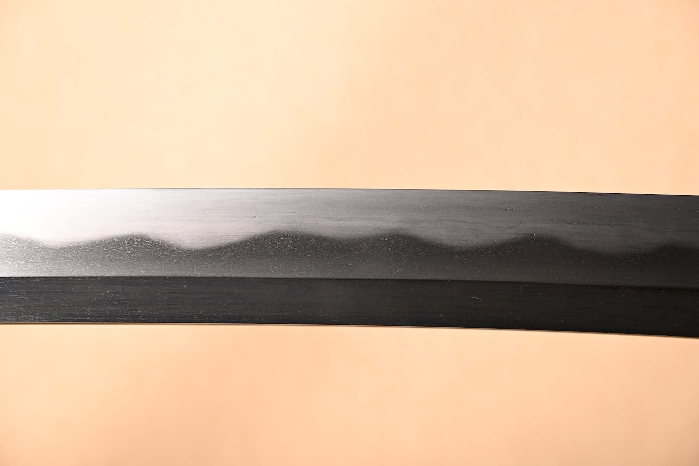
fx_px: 1689
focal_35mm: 87
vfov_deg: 15.7
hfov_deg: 23.4
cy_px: 233
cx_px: 350
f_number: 5
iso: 100
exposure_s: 1/2
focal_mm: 58
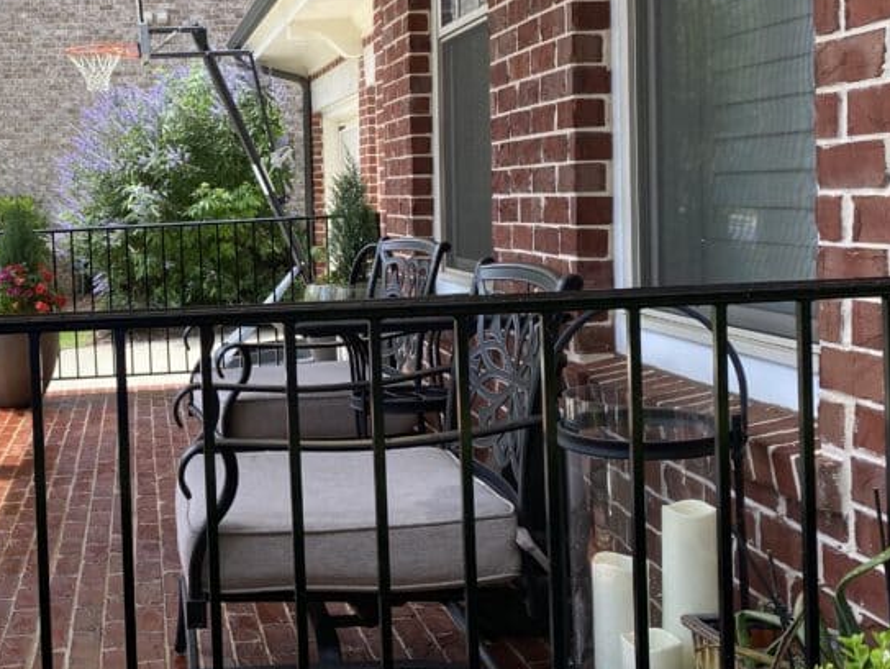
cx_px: 164
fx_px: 1261
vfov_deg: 29.6
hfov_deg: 37.3
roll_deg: +1.5
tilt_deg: -1.4
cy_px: 262
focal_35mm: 49
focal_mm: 4.25
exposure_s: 1/554
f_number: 1.8
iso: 32
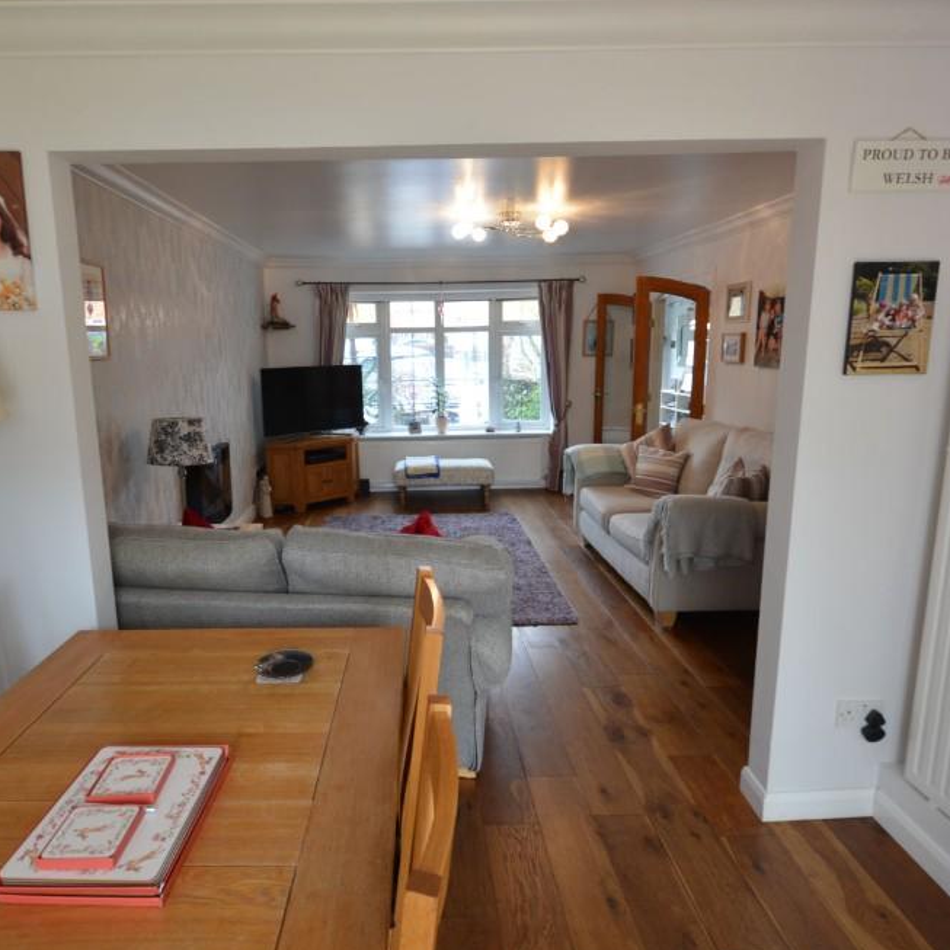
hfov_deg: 74.5
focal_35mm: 20
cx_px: 415
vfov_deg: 74.8
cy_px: 463
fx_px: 621
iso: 400
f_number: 8
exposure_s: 1/20
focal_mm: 10
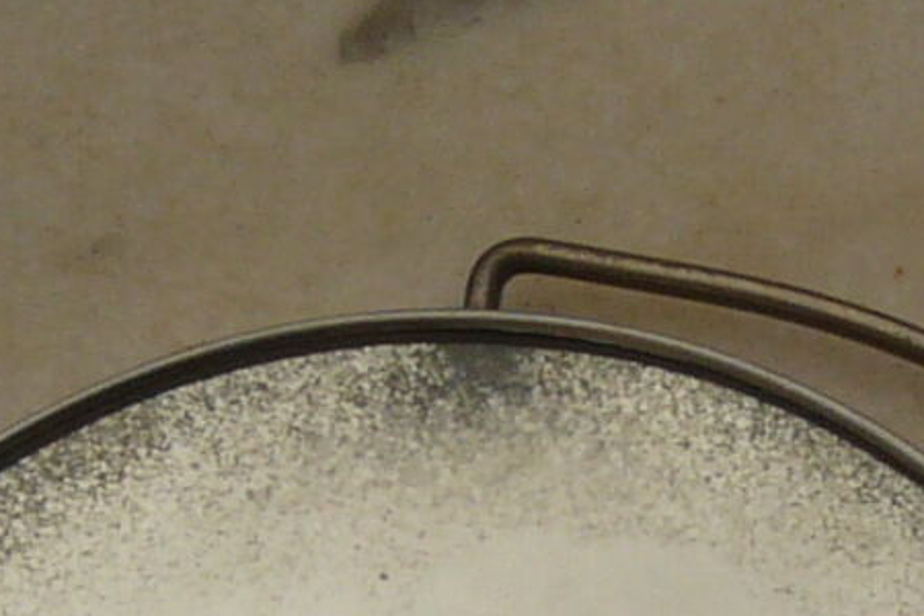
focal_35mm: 170
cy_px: 1127
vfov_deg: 7.8
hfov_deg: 11.8
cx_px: 1090
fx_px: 4363
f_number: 7.1
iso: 100
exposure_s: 1/125
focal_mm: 4.7
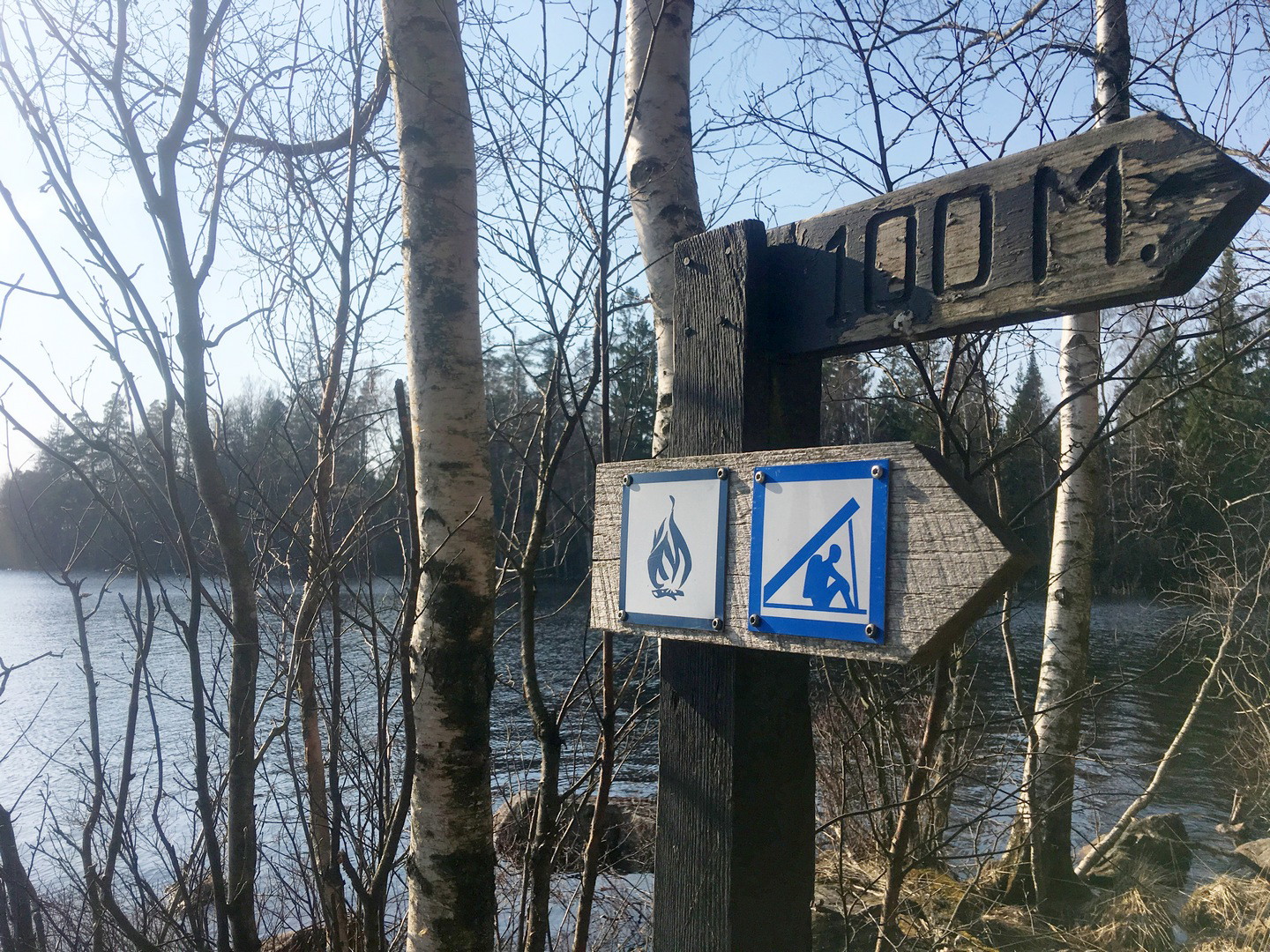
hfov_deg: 61.7
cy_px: 476
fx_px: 1064
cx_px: 635
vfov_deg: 48.2
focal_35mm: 29
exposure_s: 1/2079
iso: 25
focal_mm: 4.15
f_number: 2.2
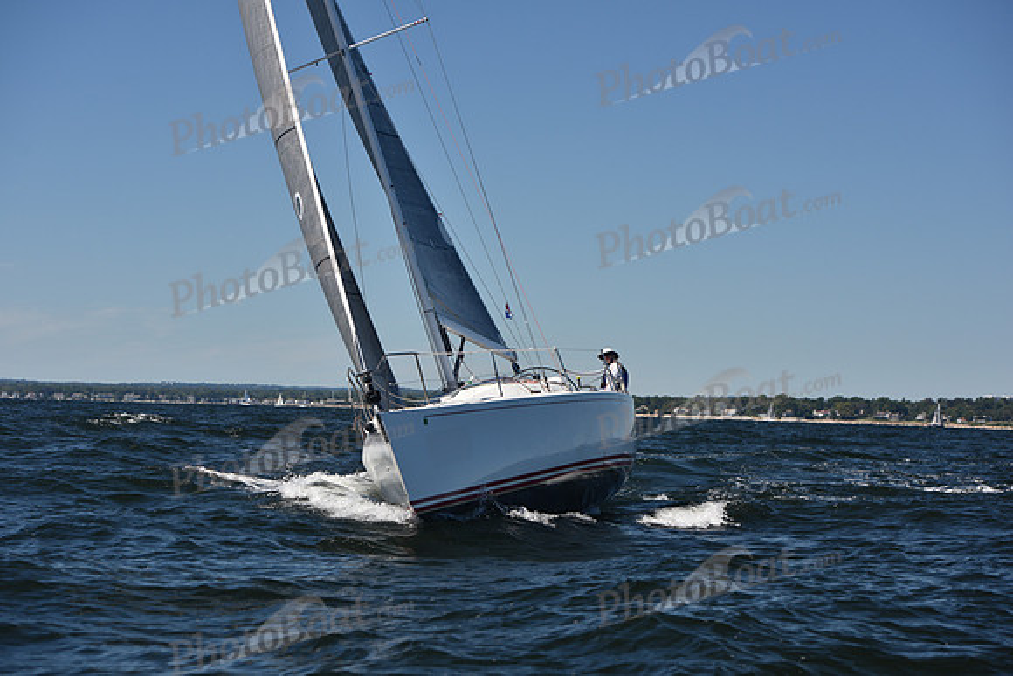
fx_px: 2533
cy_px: 338
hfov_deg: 22.6
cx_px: 506
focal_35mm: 90
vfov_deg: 15.2
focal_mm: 90
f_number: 5
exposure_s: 1/800
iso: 200
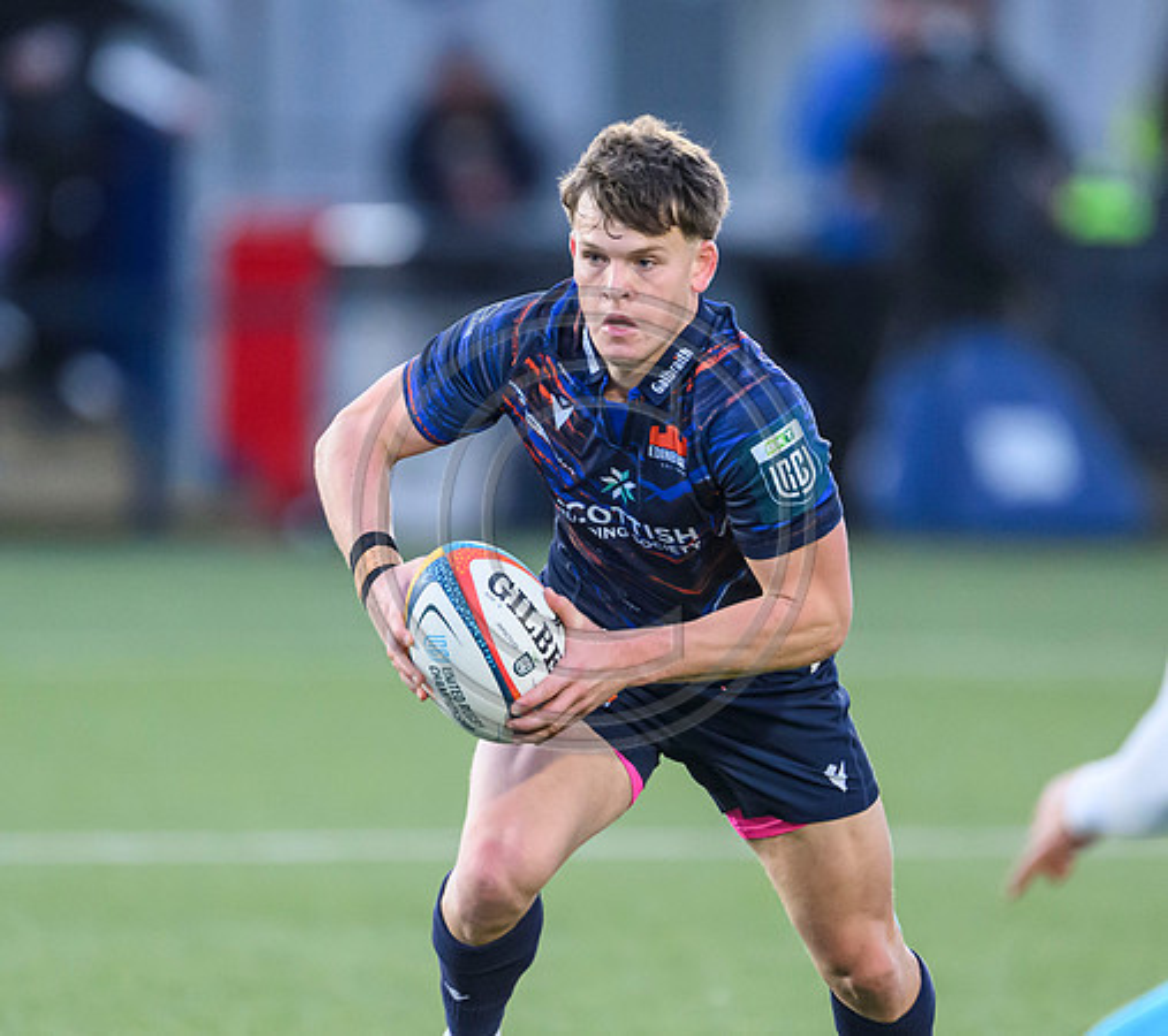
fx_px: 36854
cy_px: 545
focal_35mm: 1021
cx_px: 655
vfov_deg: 1.6
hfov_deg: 1.8
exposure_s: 1/1000
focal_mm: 560
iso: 5000
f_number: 4
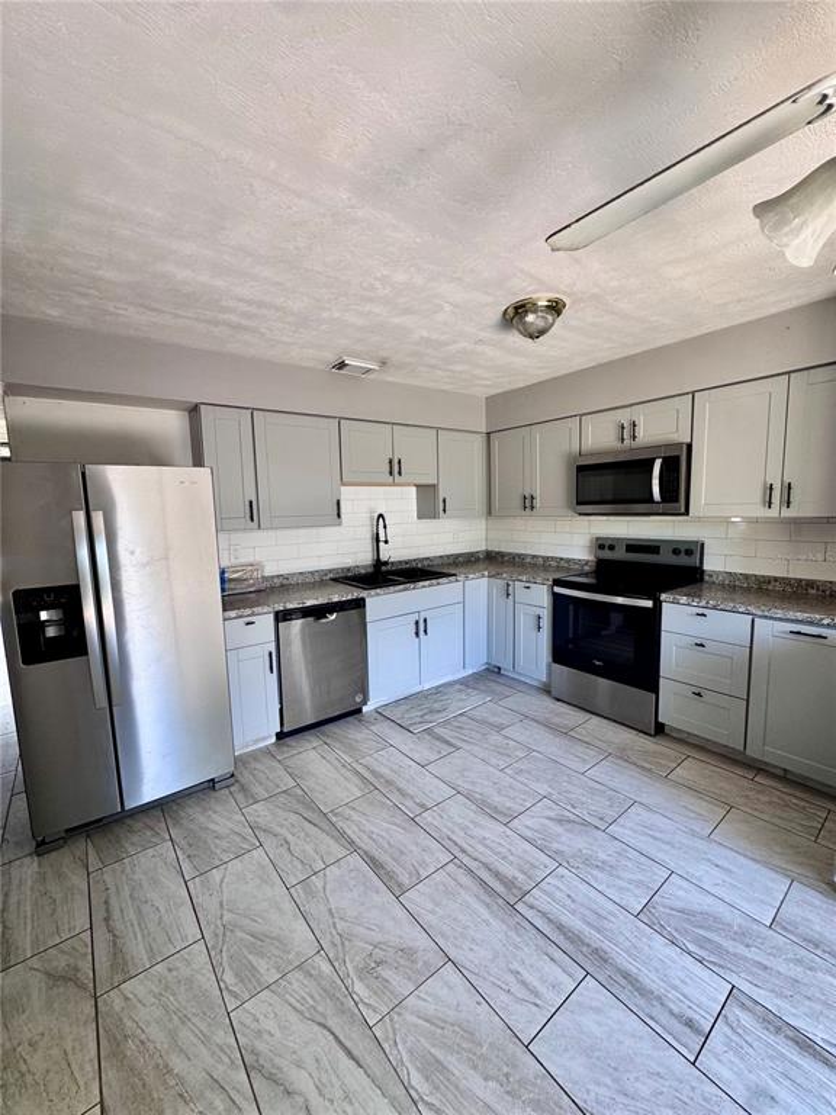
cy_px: 558
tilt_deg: -8.0
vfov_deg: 102.1
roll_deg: +1.1
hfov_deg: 85.7
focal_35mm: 14
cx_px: 418
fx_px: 451
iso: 100
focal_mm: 2.22
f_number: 2.2
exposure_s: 1/99
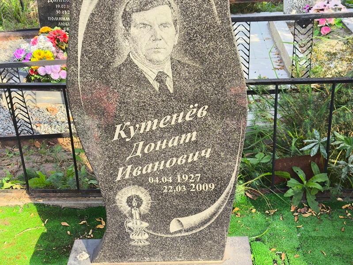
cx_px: 176
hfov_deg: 38.2
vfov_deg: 29.1
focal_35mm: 50
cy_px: 132
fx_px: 510
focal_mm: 4.71
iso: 50
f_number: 1.7
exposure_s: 1/228
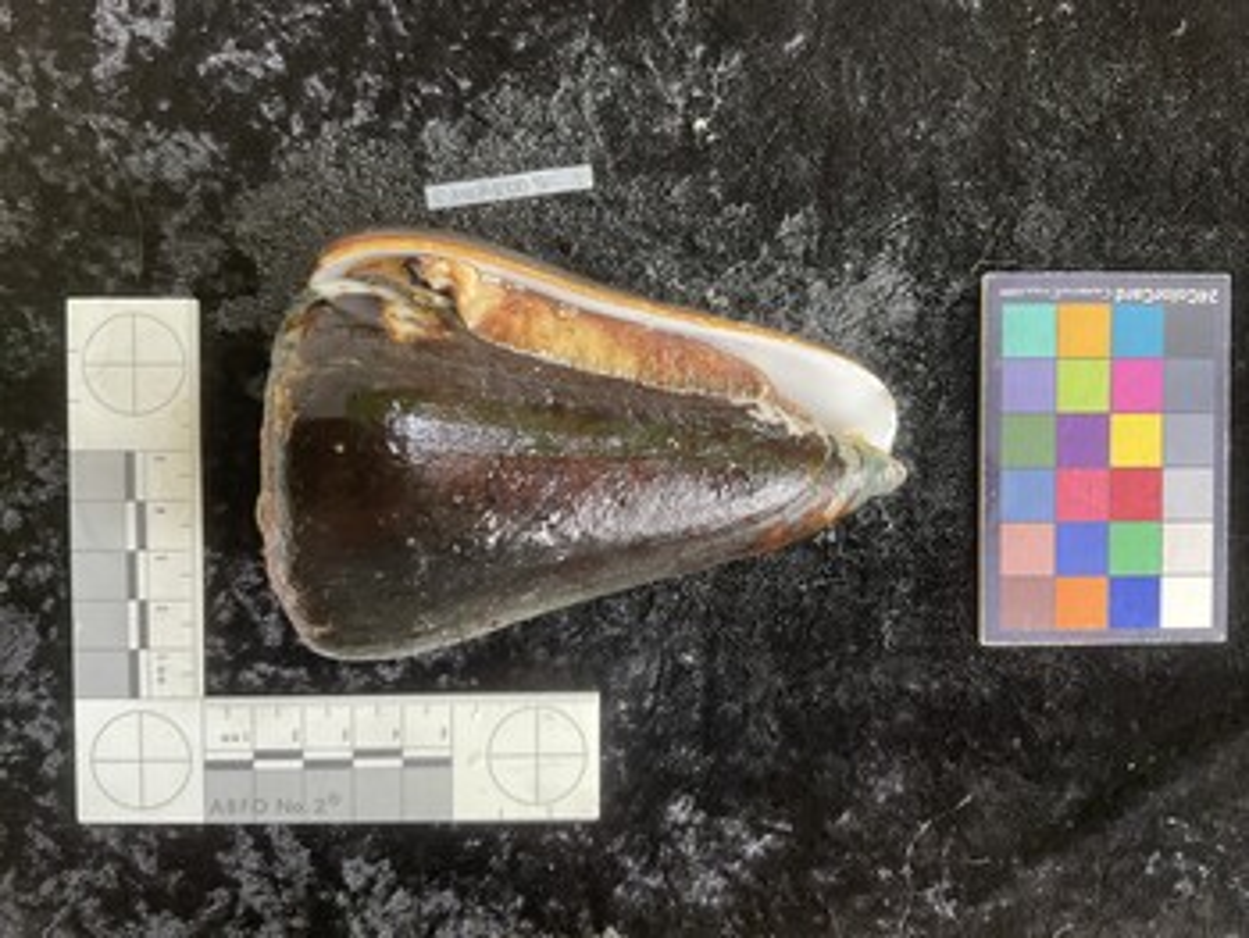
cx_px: 624
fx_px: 1047
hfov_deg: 61.6
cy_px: 469
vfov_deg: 48.3
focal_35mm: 29
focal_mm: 3
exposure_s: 1/60
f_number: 1.8
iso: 80
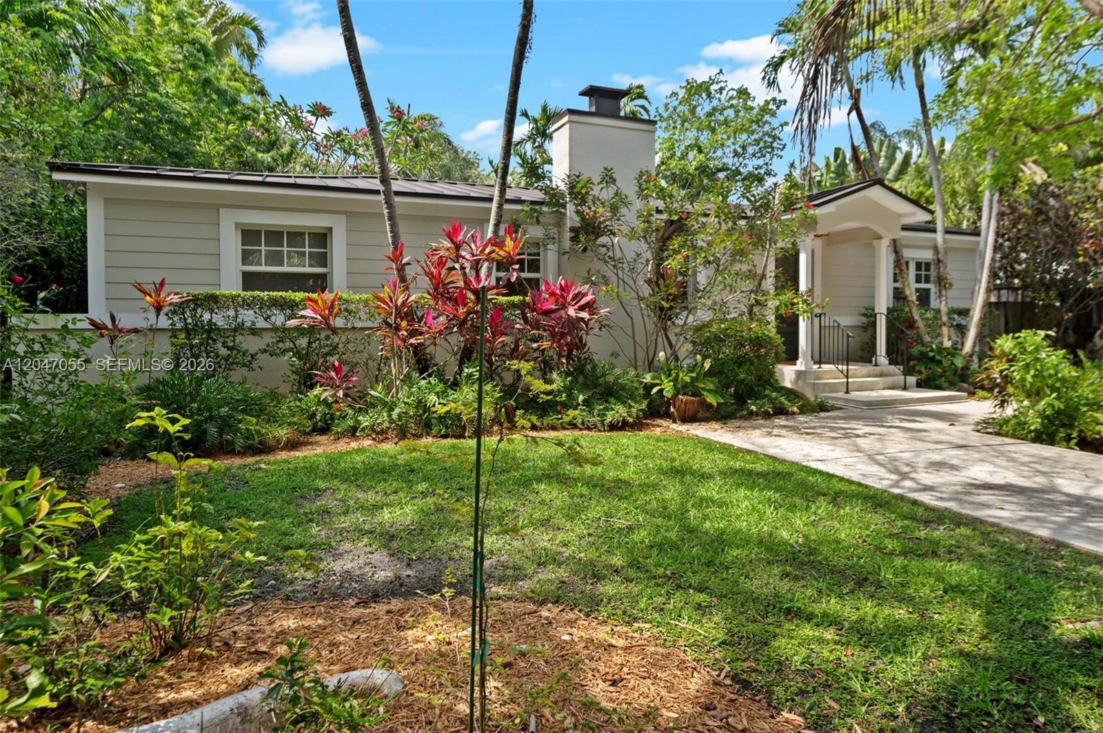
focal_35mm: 22
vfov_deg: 57.1
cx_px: 552
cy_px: 366
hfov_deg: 78.6
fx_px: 673
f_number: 8
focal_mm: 22
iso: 200
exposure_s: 1/125
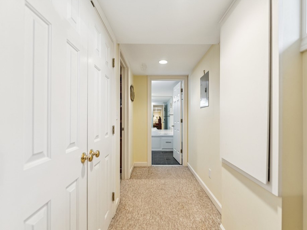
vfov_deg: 78.1
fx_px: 142
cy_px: 120
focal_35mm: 16
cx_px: 155
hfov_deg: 94.5
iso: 200
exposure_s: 1/30
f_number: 3.2
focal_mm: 14
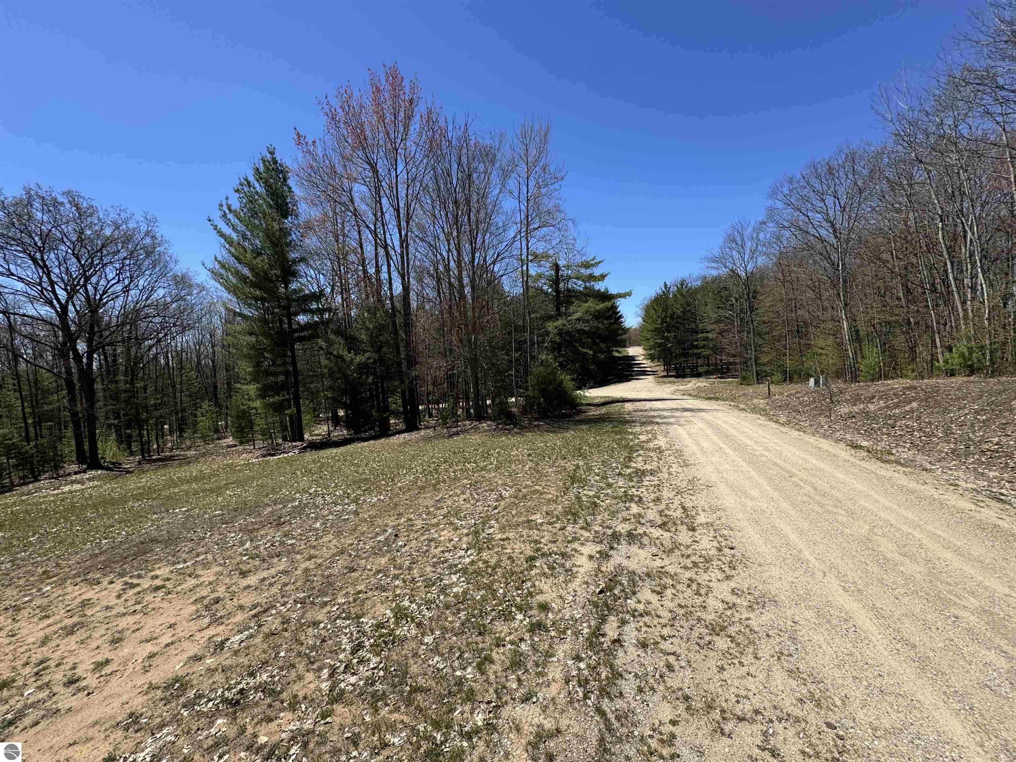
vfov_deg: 85.7
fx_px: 411
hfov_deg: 102.1
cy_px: 381
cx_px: 508
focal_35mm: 14
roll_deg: +2.8
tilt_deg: -4.8
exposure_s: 1/1395
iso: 50
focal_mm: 2.22
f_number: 2.2
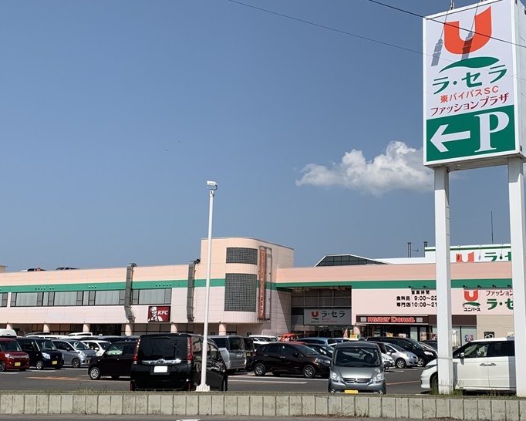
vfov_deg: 33.4
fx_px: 701
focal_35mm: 45
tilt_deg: +11.1
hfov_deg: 41.1
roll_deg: -1.4
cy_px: 211
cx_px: 290
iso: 25
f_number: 1.8
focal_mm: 4.25
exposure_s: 1/4098
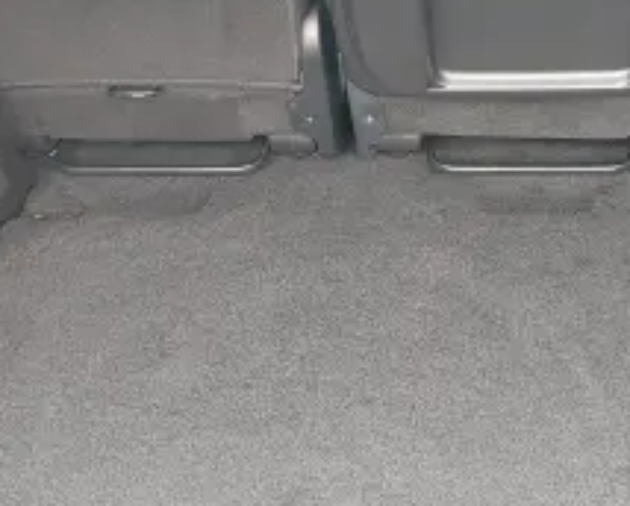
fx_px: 1252
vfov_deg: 22.8
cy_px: 174
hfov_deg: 27.7
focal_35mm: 67
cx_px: 498
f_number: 1.8
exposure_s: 1/50
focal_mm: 5.56
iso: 263
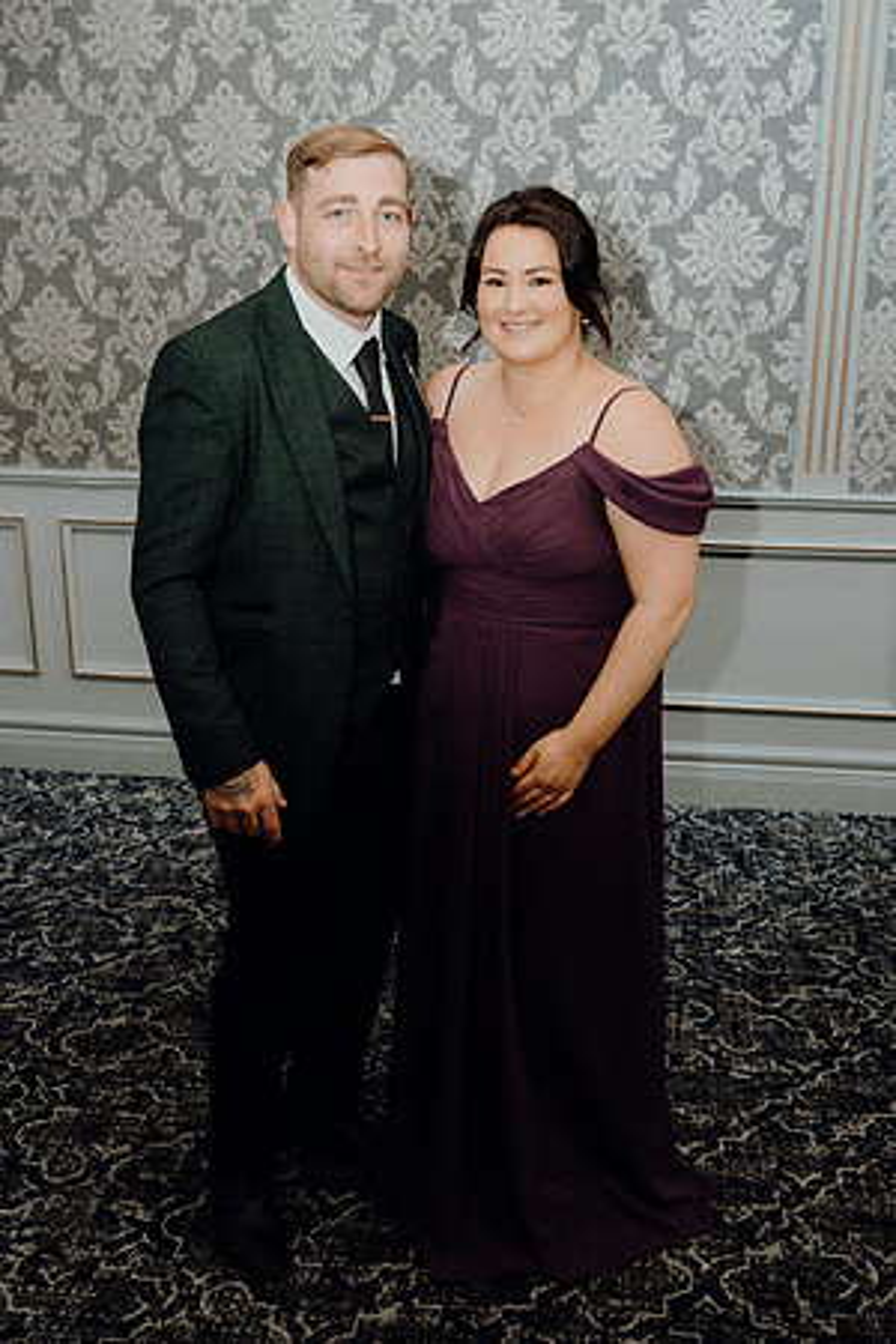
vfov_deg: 50.7
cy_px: 672
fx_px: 1419
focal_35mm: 38
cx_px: 448
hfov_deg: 35.1
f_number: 5
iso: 2500
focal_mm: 38
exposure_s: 1/160
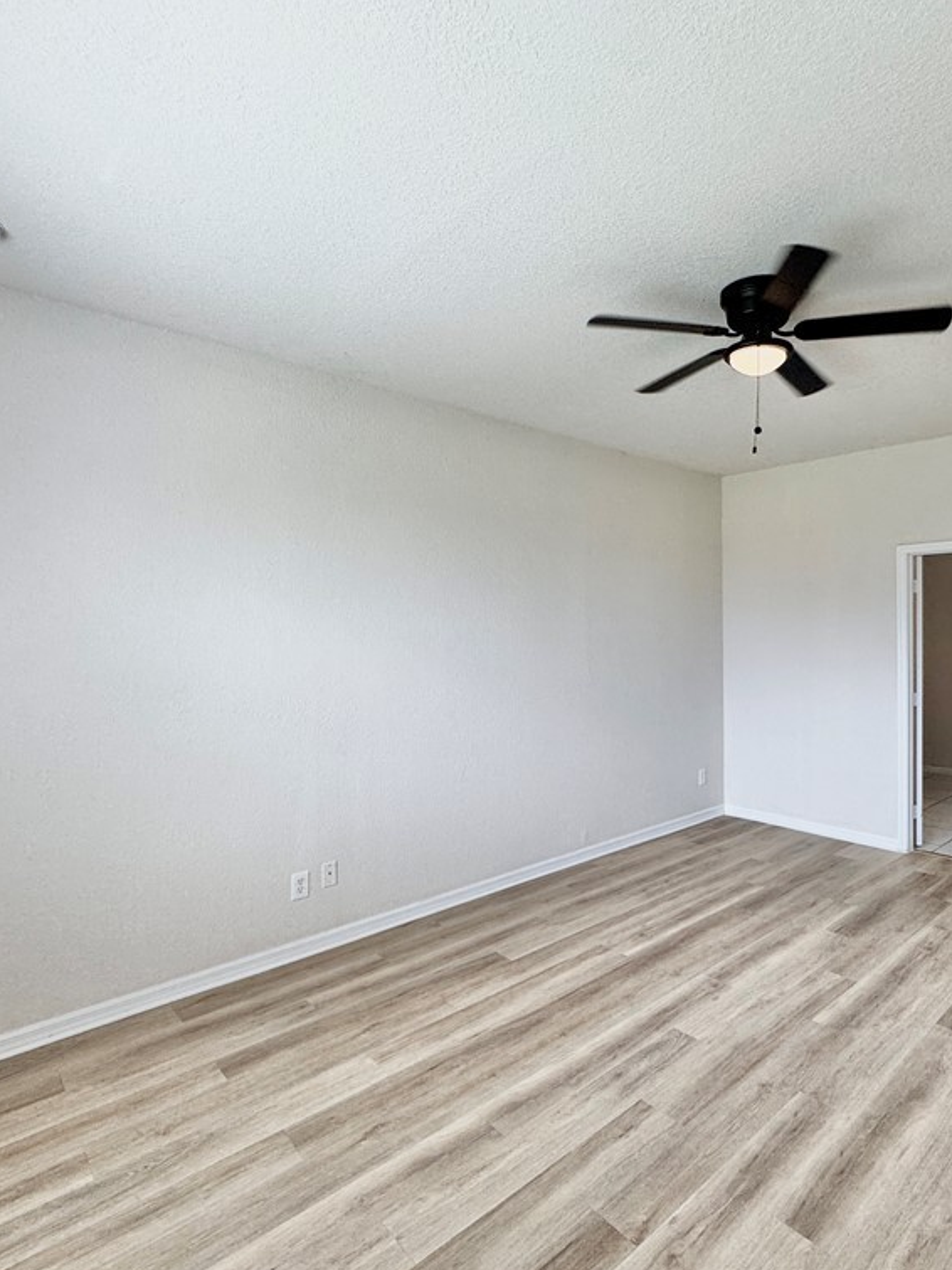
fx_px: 697
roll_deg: +0.1
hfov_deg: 67.5
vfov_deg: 84.7
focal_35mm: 19
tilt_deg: -1.7
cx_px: 602
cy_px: 632
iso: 80
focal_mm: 2.22
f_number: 2.2
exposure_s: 1/120
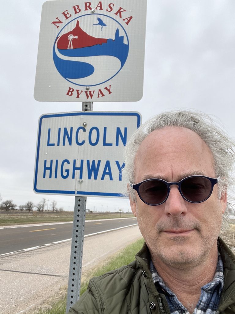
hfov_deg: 46.8
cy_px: 157
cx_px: 118
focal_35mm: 30
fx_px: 272
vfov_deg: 60.0
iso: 25
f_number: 2.2
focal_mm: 2.71
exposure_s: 1/636
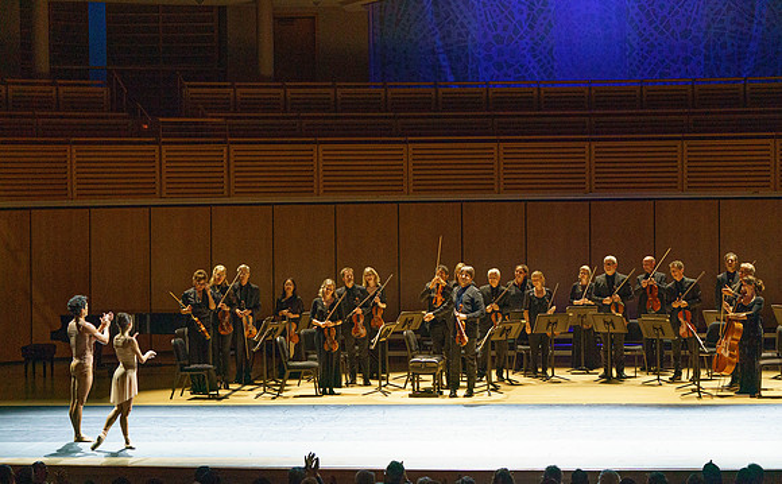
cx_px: 385
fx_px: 2265
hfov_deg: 19.6
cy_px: 264
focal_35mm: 107
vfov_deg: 12.2
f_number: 5.6
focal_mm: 100
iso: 4000
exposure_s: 1/250
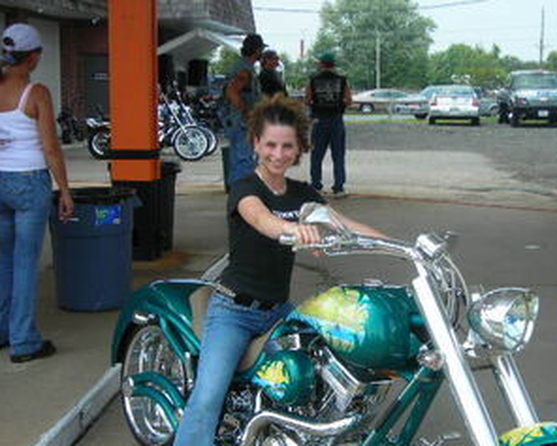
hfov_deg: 30.3
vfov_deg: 24.6
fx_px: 1022
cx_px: 359
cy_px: 250
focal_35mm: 62
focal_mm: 7.8
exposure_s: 1/280
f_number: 3.4
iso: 50
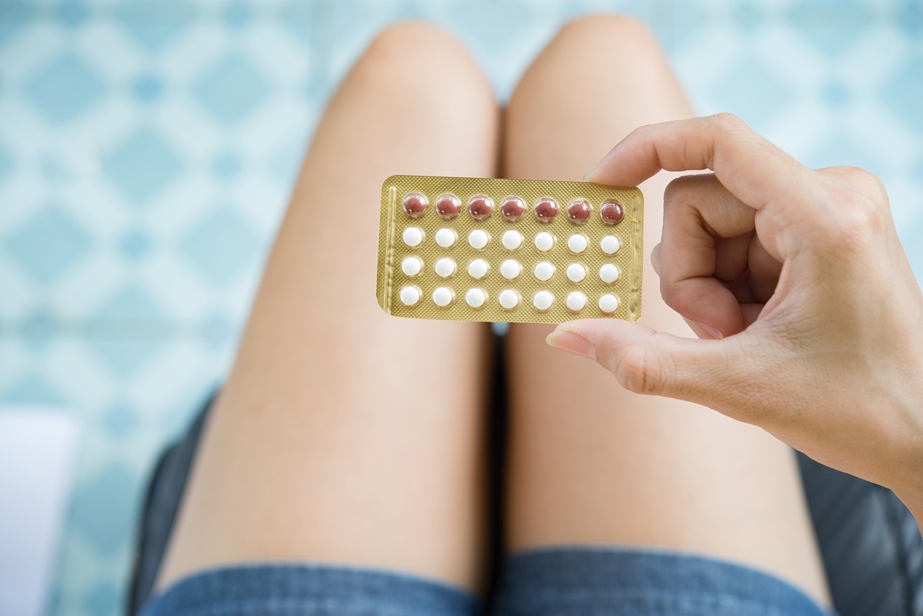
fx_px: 1539
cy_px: 308
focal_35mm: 60
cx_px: 462
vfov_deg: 22.6
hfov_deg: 33.4
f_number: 5
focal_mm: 60
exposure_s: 1/125
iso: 320
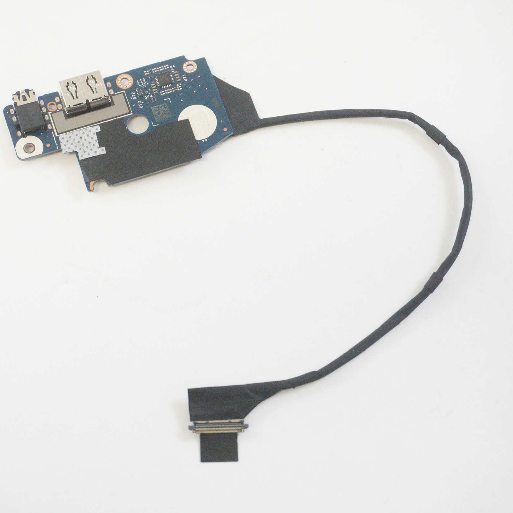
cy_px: 259
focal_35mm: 66
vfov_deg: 26.1
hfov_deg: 26.1
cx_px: 210
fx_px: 1107
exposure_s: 1/250
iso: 6400
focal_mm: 34
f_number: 5.6
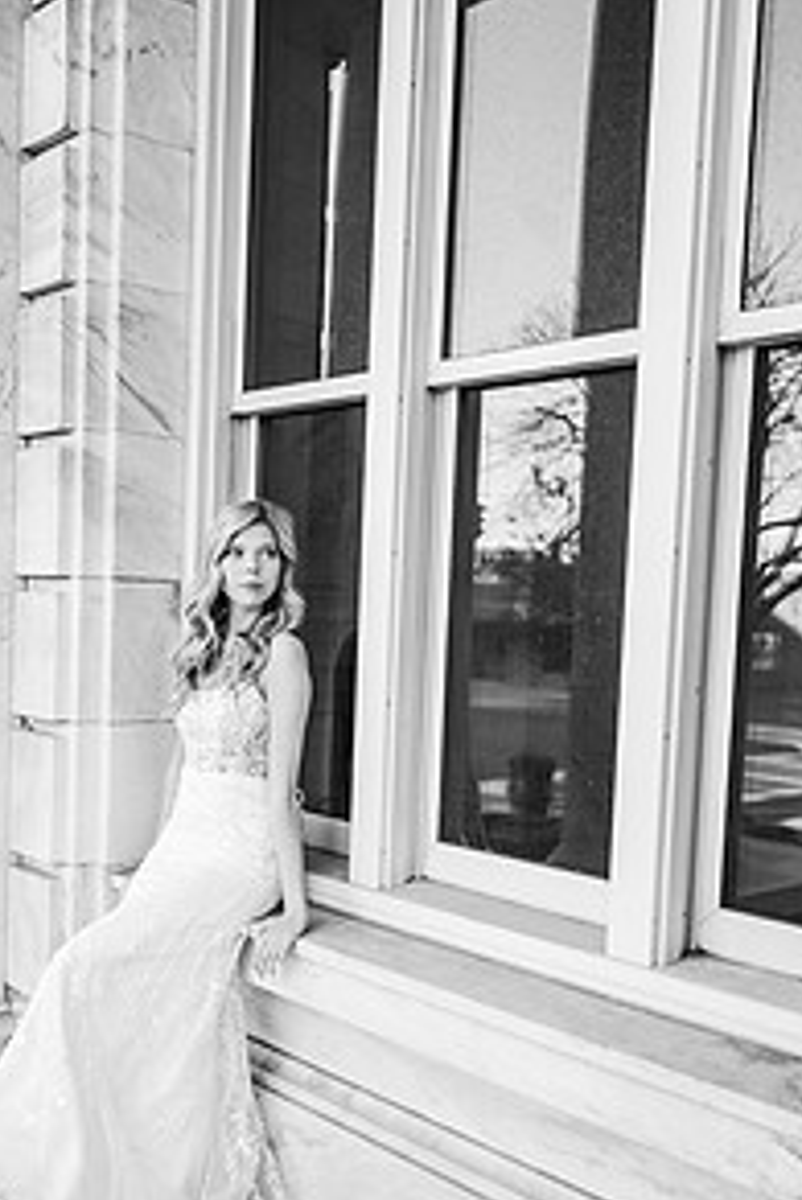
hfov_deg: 35.7
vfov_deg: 51.7
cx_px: 276
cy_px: 686
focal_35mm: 37
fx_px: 1235
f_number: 2
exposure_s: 1/320
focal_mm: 24
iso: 320
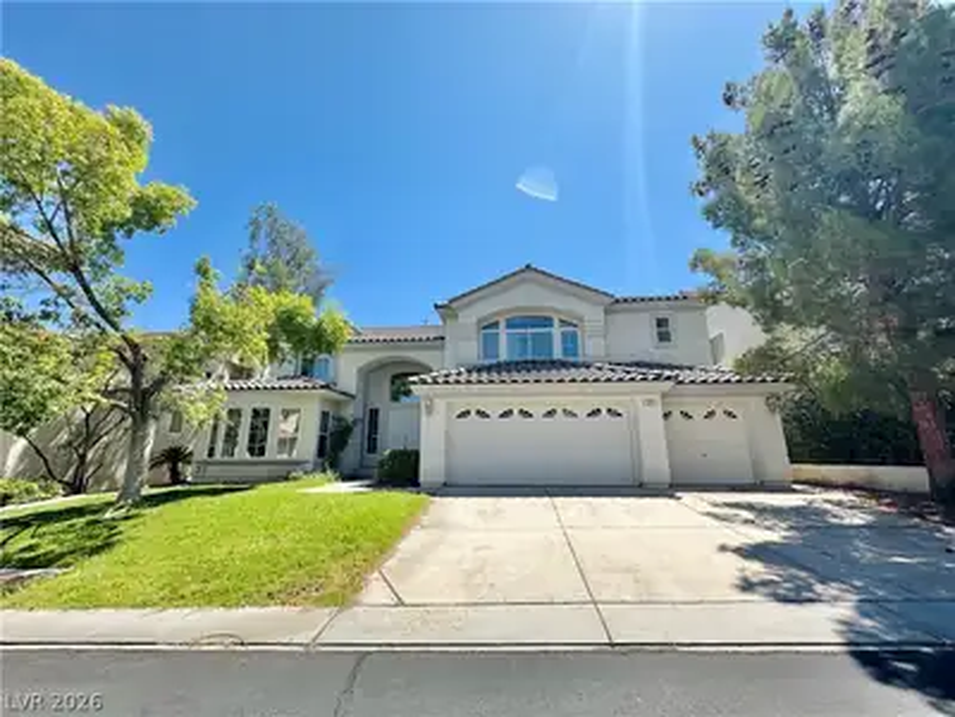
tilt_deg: +14.5
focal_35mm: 14
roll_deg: +0.6
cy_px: 358
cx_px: 478
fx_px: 386
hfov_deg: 102.1
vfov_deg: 85.7
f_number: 2.2
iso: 40
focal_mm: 2.22
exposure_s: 1/1770
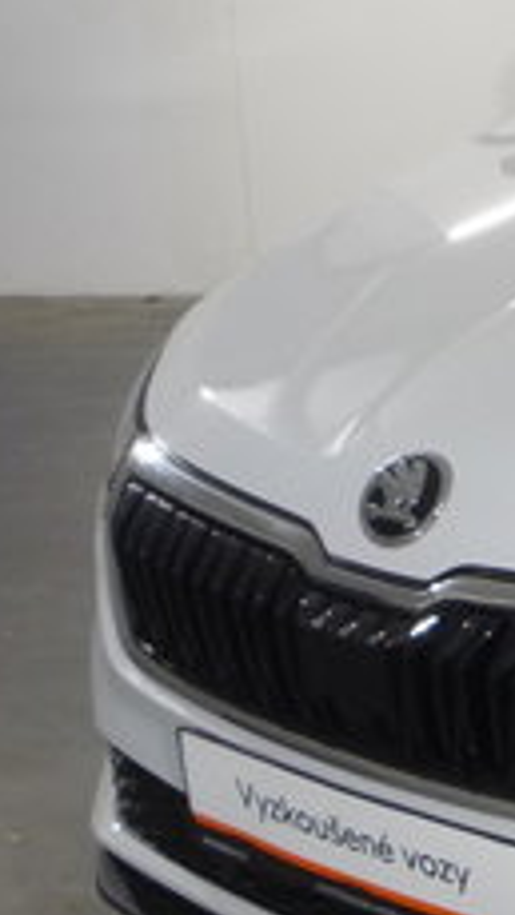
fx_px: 2425
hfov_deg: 10.8
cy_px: 402
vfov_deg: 21.3
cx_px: 1122
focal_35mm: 100
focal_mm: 5.2
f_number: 3.3
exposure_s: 1/30
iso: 125
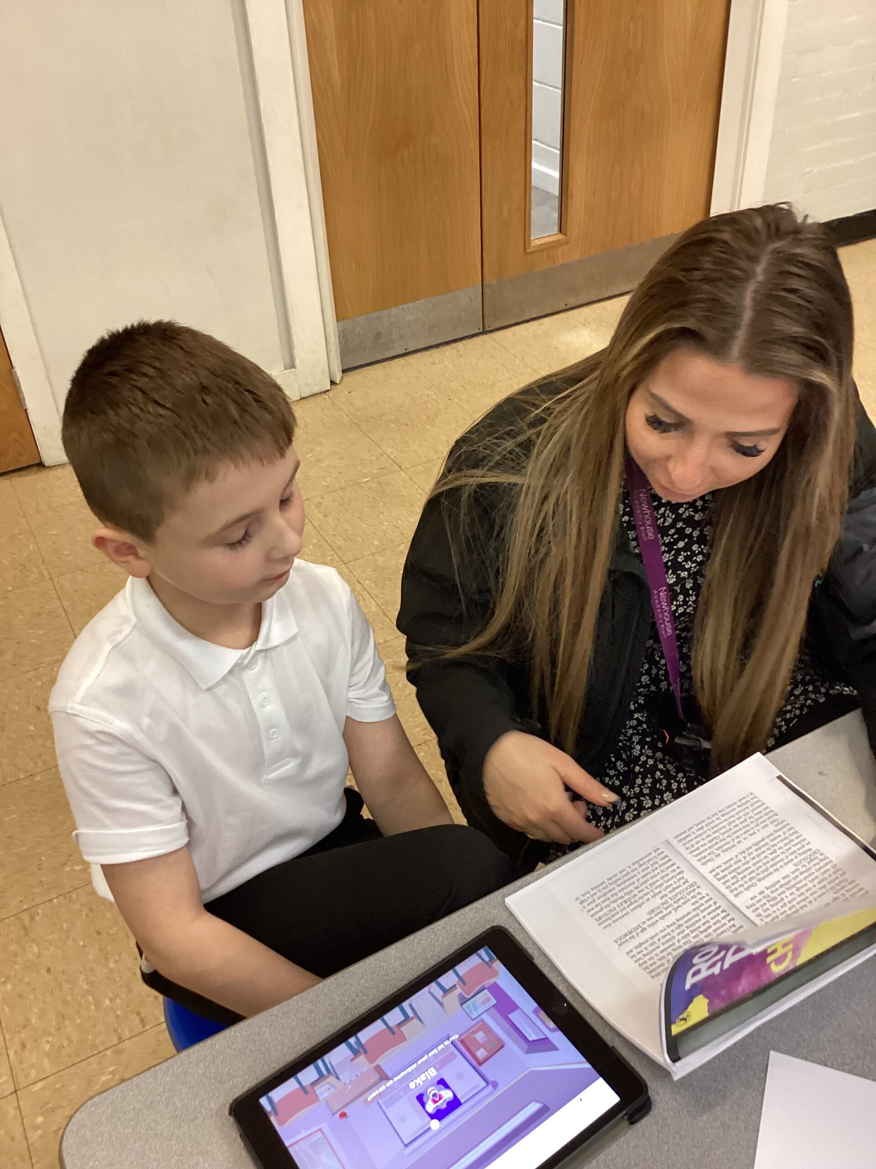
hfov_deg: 45.4
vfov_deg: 58.4
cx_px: 438
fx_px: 1046
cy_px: 584
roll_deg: +3.9
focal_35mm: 31
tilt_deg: -37.1
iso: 200
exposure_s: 1/50
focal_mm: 3.3
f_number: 2.4
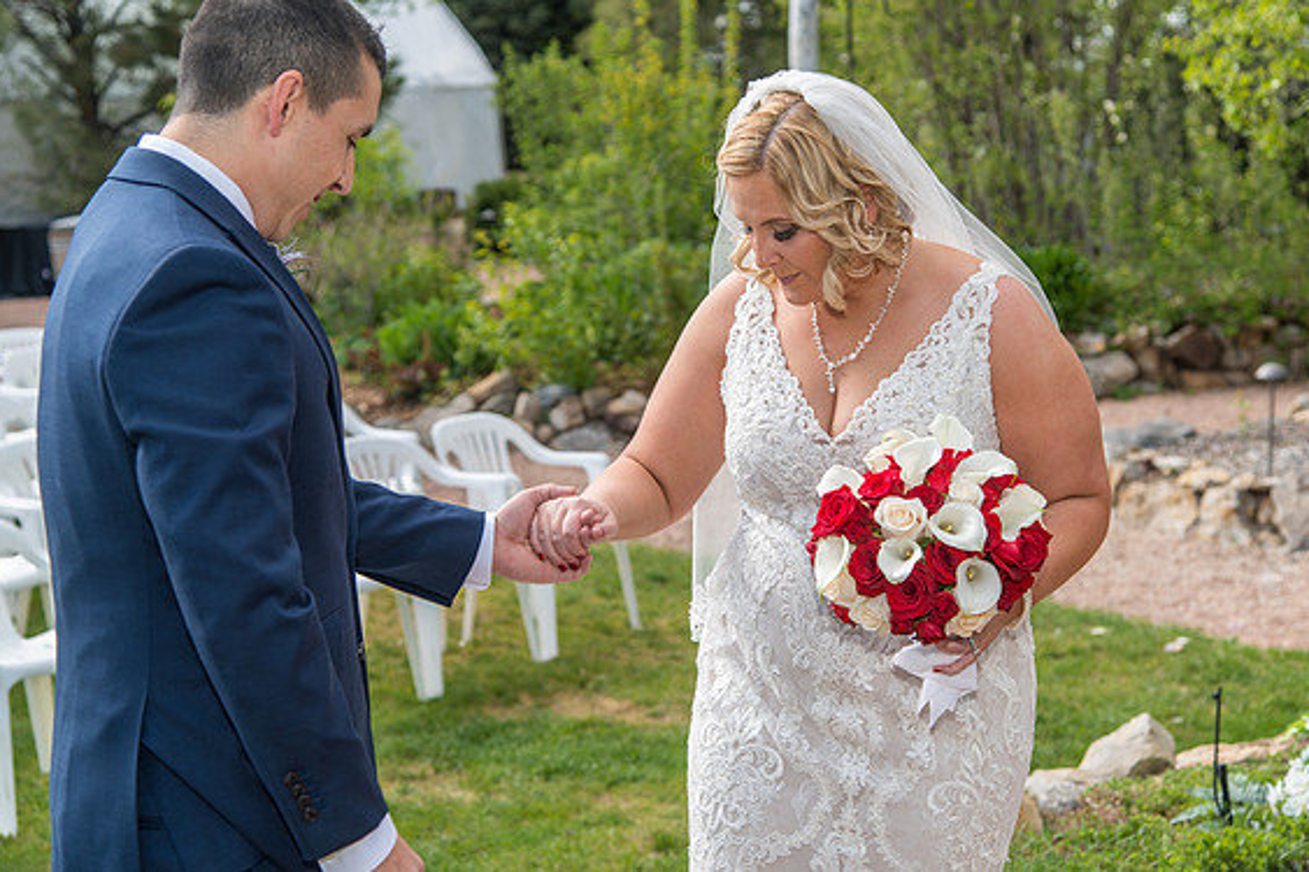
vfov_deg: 20.3
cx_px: 665
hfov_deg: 30.1
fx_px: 2435
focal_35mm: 67
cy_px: 424
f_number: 5
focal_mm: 65
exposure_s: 1/160
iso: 80
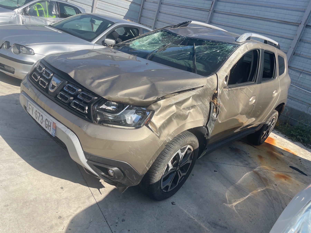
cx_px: 156
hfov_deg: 67.3
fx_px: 234
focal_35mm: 26
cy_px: 116
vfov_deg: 53.1
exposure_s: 1/2353
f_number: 1.6
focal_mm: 4.2
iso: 32
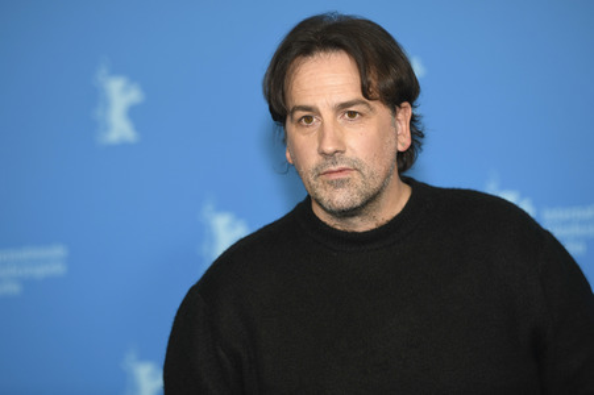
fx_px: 2556
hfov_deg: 13.3
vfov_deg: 8.8
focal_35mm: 155
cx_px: 297
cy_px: 198
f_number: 3.5
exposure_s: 1/400
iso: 640
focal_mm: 155
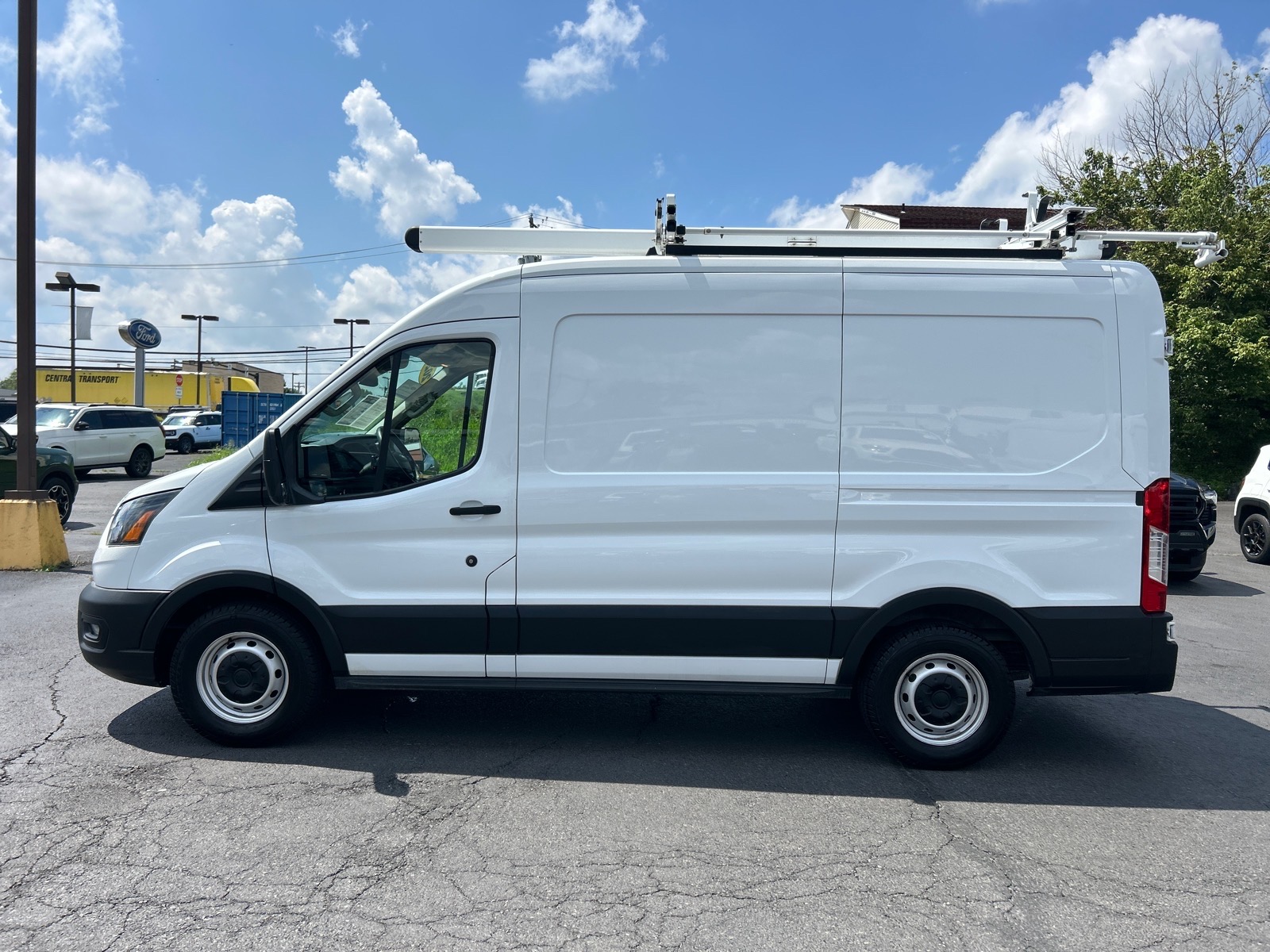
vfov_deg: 53.1
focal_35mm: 26
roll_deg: -2.8
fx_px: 954
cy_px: 476
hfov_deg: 67.3
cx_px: 635
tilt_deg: -0.1
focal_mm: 5.7
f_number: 1.5
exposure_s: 1/5587
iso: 50
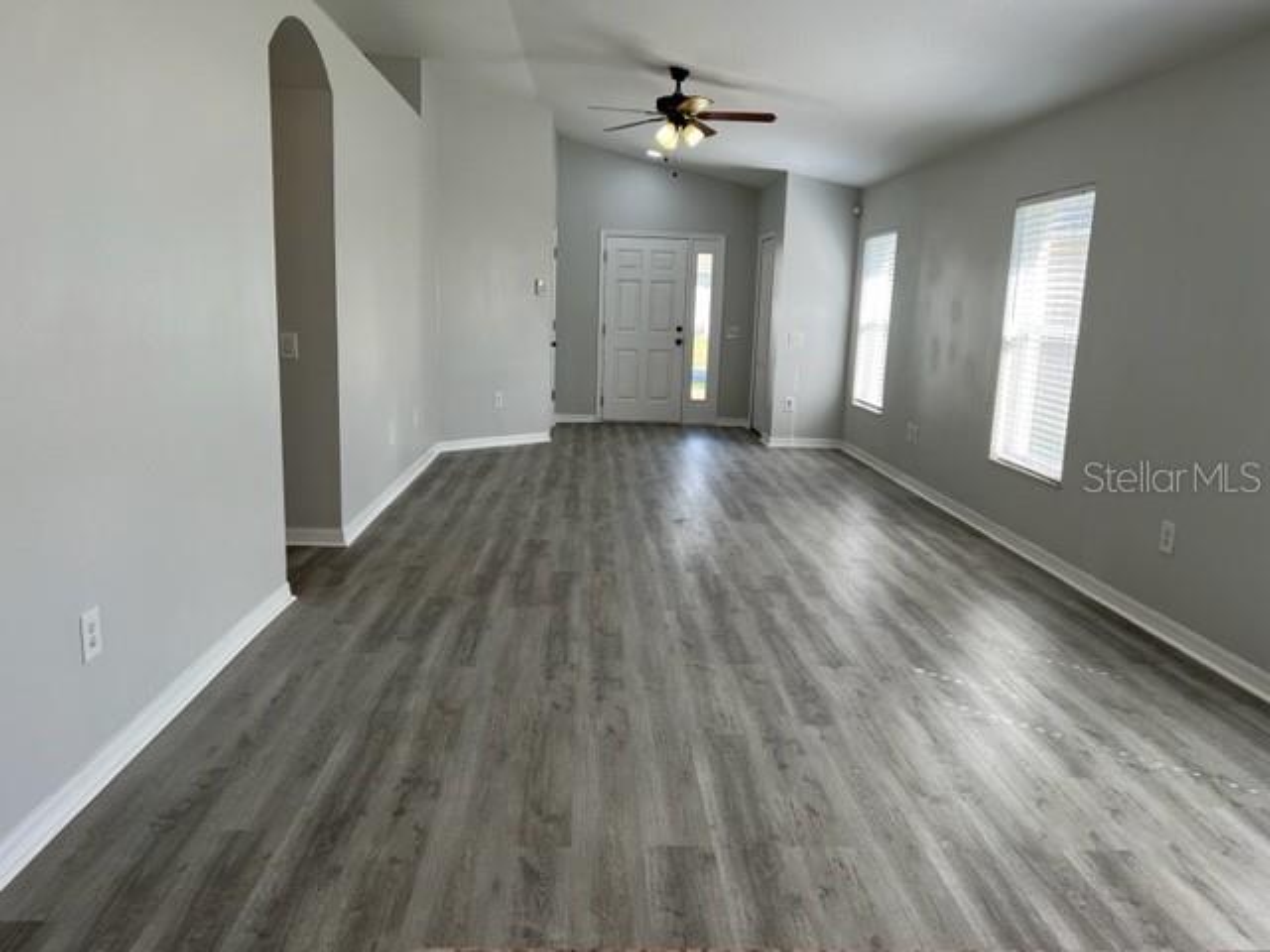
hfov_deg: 67.3
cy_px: 476
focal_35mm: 26
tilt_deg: -11.0
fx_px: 954
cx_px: 635
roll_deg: -1.0
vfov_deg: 53.1
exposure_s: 1/232
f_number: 1.5
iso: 50
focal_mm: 5.7
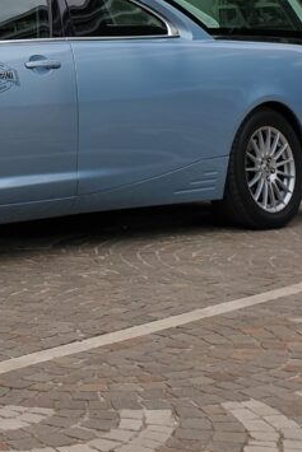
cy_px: -132
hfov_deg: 16.4
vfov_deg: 23.1
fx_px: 980
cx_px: -113
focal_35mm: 78
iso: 50
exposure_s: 1/723
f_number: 2.4
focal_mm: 4.3
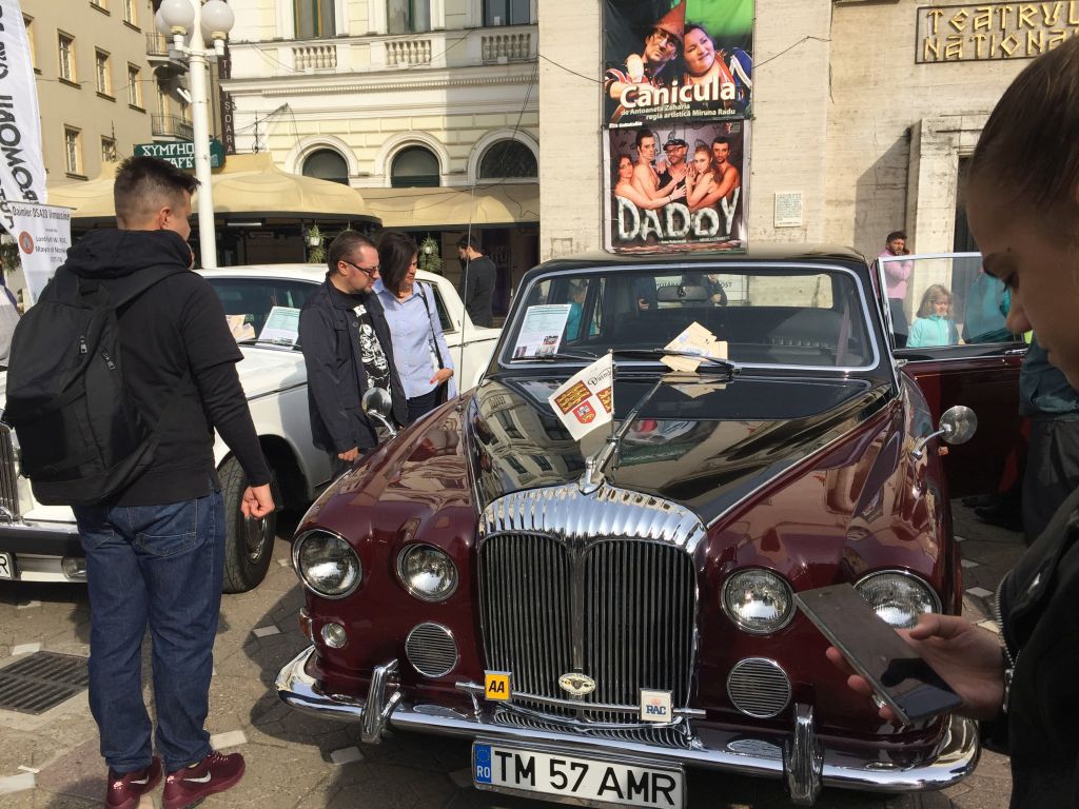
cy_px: 404
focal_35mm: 29
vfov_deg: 48.2
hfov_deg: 61.7
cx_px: 540
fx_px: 904
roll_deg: +1.6
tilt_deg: -7.8
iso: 32
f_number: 2.2
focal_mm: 4.15
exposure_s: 1/2326
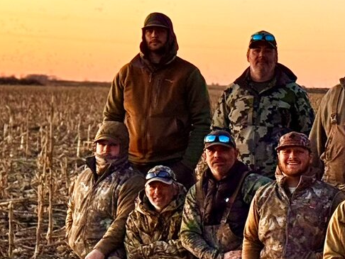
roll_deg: -1.0
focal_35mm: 158
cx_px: 372
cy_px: 165
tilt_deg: -2.5
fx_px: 1575
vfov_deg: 9.4
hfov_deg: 12.3
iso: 250
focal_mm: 6.76
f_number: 1.78
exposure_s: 1/50
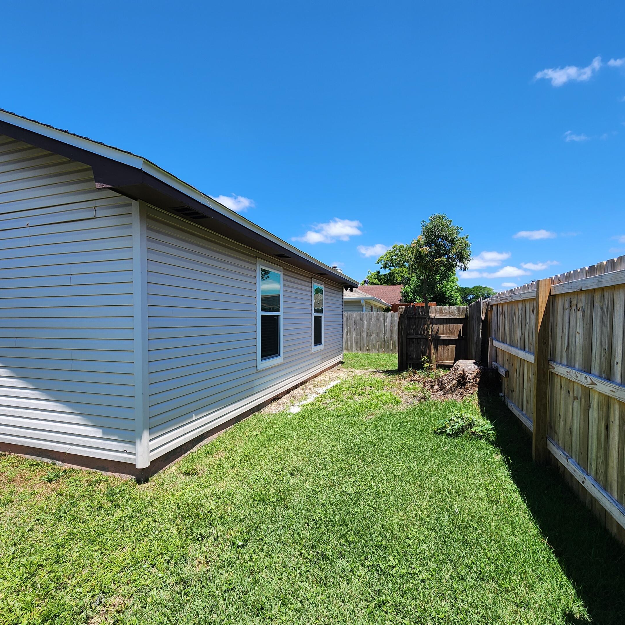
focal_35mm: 16
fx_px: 327
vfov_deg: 87.4
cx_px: 298
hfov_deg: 87.4
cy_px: 324
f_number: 2.2
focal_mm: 2.2
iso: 50
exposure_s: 1/1391
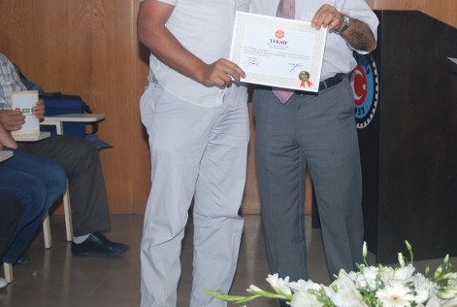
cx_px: 331
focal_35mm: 74
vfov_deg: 18.4
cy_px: 66
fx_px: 939
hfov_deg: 27.1
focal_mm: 29
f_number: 4.2
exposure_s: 1/60
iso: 200
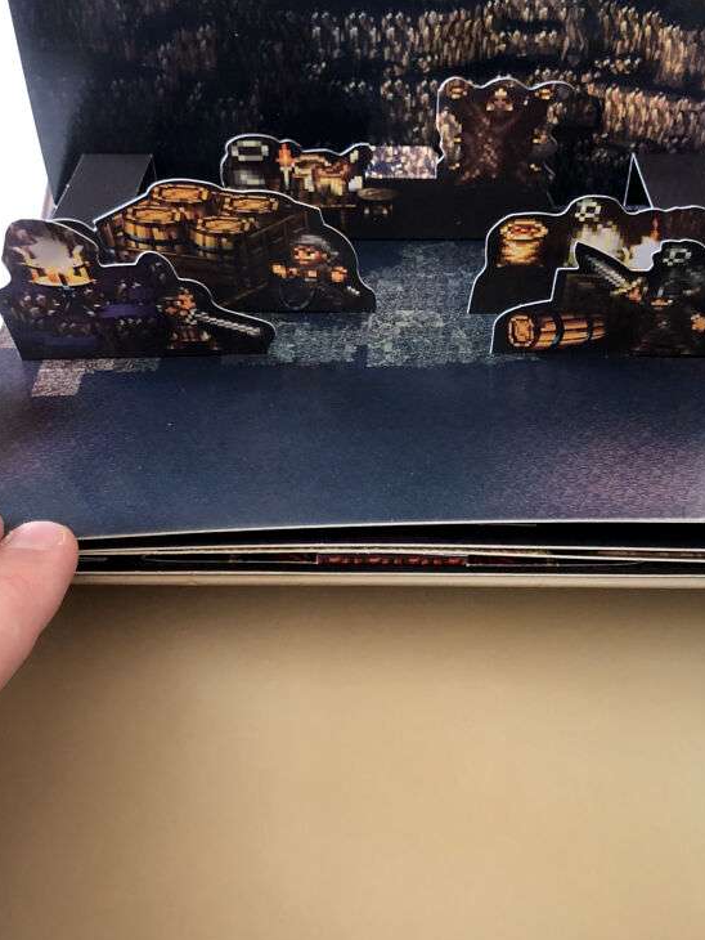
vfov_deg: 40.7
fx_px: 1248
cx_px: 385
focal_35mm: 46
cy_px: 318
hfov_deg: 31.5
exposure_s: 1/15
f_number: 1.8
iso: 50
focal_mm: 3.99
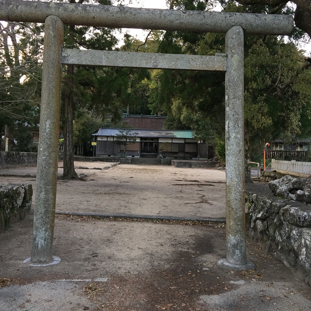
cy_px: 141
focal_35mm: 35
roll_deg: -2.1
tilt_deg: +3.0
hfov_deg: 47.2
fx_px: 356
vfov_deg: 47.2
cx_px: 152
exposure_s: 1/30
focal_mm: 4.15
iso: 40
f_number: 2.2
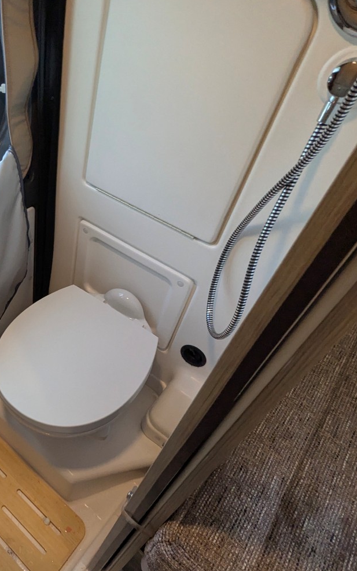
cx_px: 55
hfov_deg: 47.3
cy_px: 296
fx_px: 374
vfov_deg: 74.8
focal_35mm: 24
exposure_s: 1/139
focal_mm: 2.35
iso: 343
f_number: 2.2
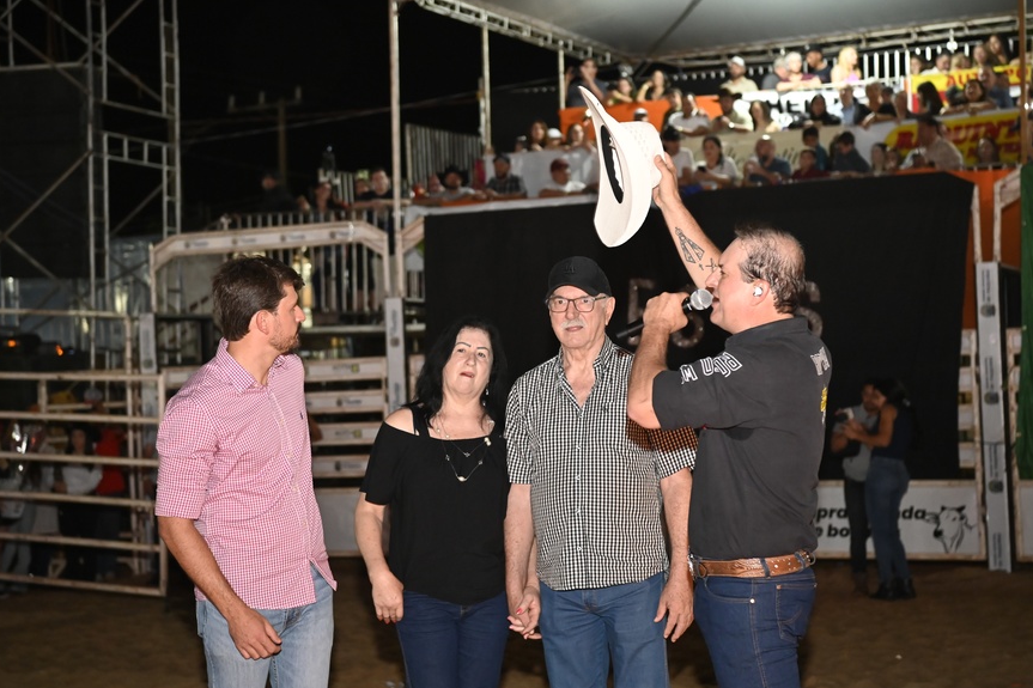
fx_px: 2094
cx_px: 516
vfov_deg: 18.7
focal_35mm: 73
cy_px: 337
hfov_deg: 27.7
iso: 6400
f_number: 4
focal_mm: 70
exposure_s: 1/60
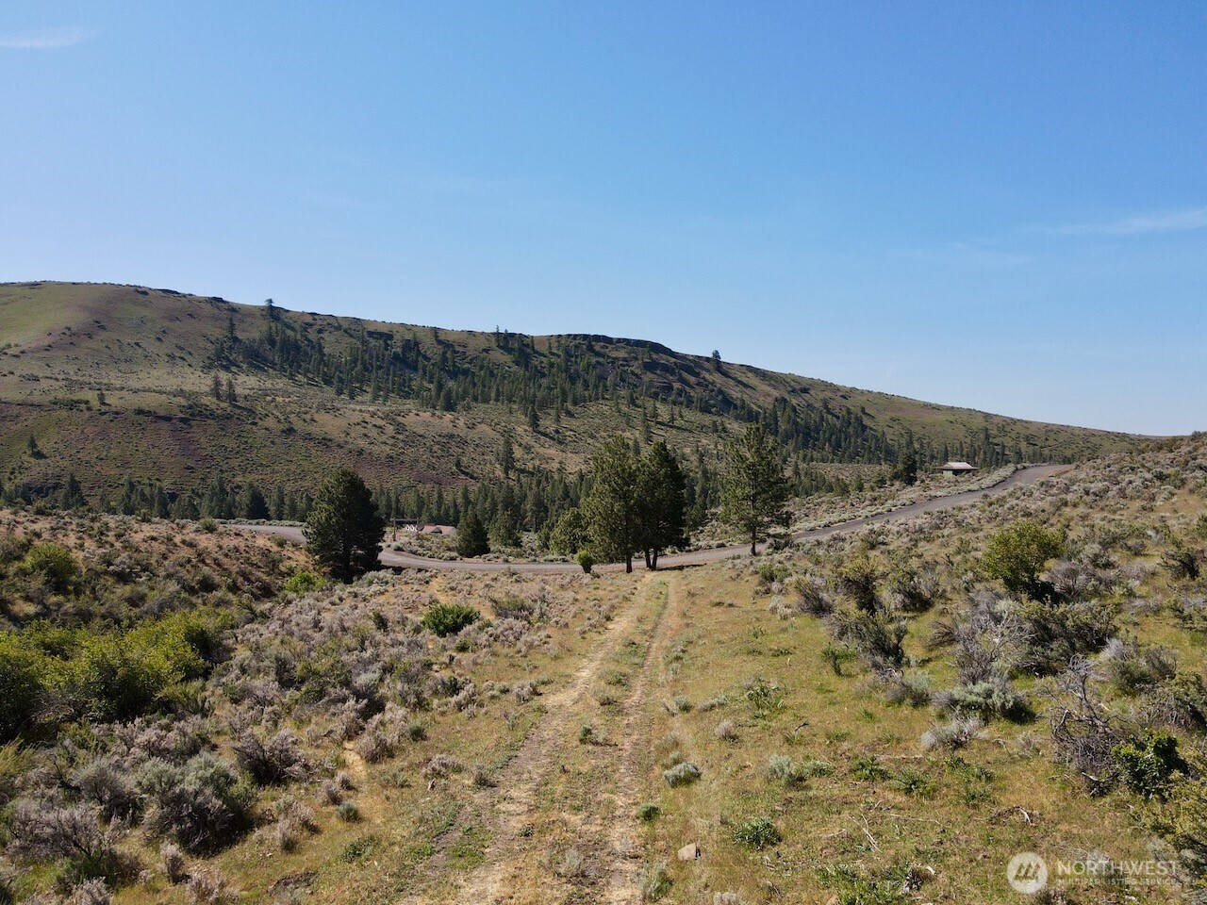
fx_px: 837
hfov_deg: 71.6
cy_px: 452
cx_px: 604
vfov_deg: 56.8
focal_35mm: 24
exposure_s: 1/1600
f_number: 2.8
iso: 200
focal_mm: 4.5
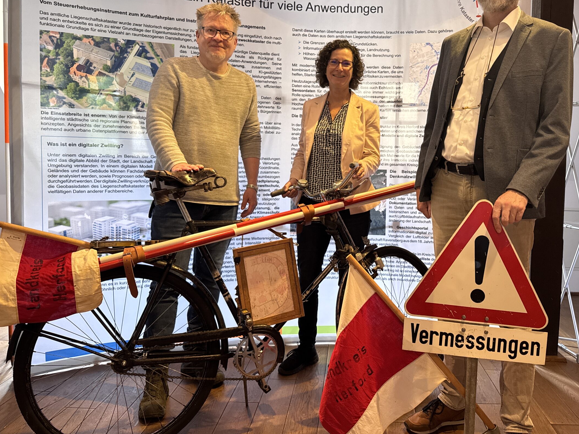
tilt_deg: -2.8
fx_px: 485
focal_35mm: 29
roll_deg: -0.7
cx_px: 338
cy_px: 180
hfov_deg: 61.3
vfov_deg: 48.0
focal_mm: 6.76
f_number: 1.78
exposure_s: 1/60
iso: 320
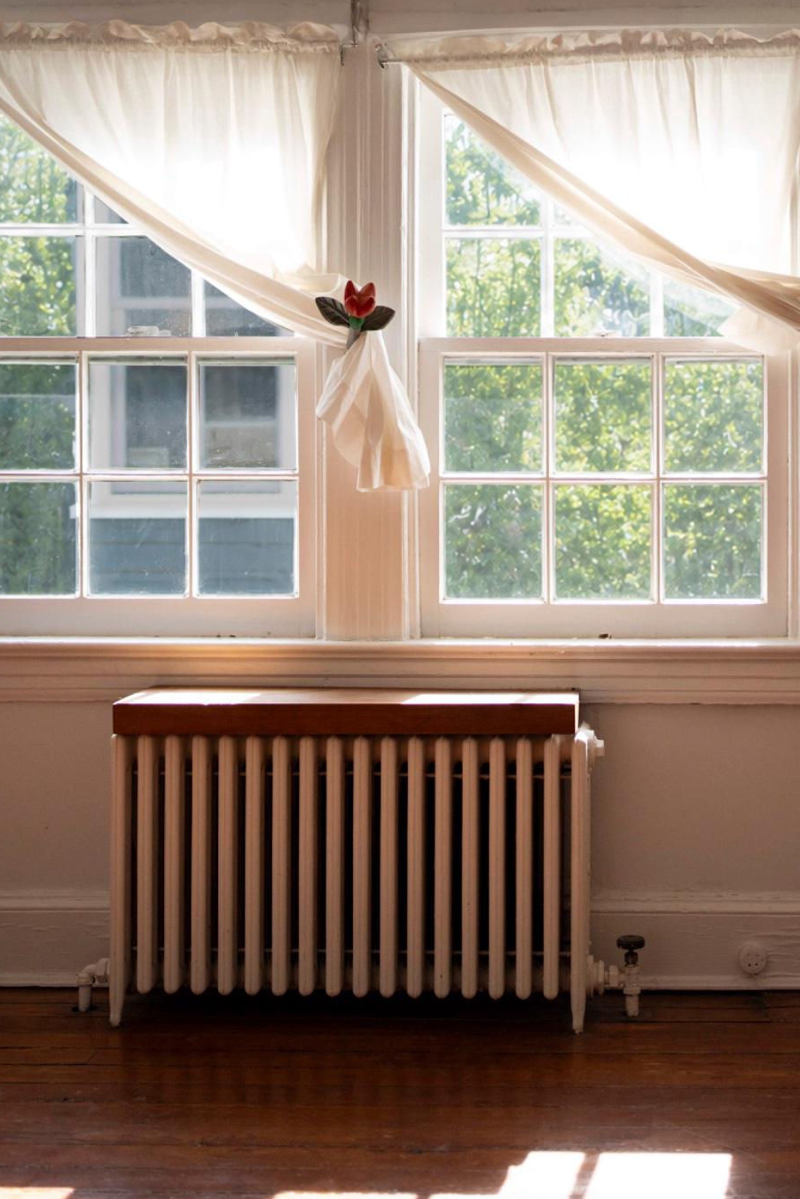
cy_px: 601
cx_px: 586
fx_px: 1766
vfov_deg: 37.5
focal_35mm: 53
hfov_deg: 25.3
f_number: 1.4
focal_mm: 35
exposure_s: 1/8000
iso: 1600
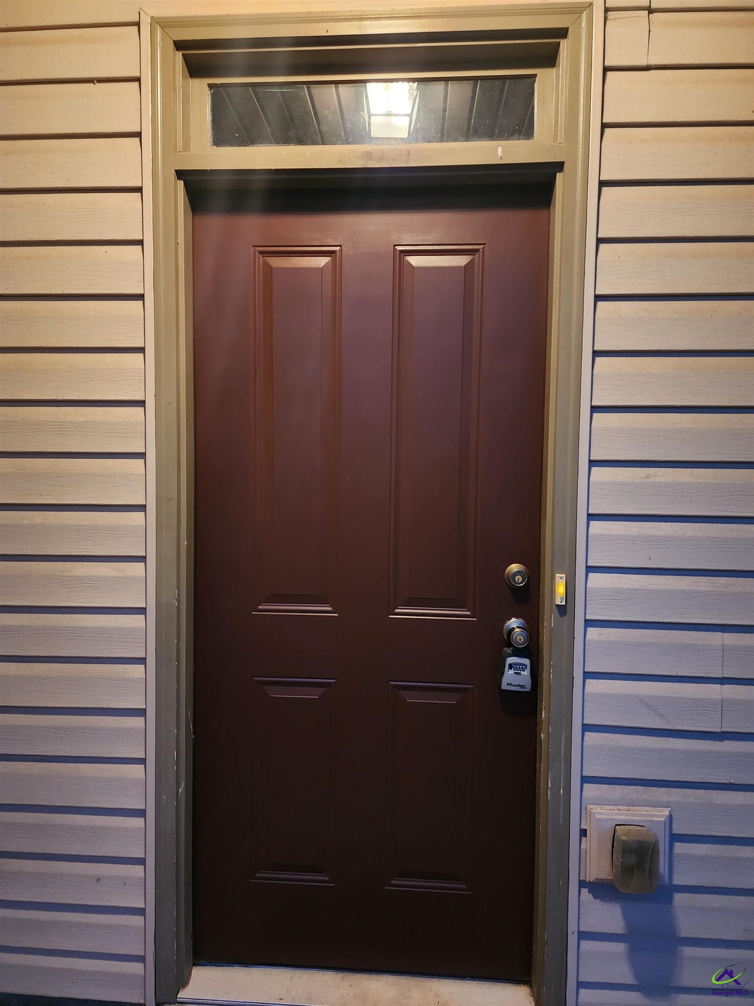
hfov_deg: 58.9
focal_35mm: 23
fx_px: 668
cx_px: 377
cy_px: 503
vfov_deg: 73.9
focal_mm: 6.4
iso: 800
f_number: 1.8
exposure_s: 1/24
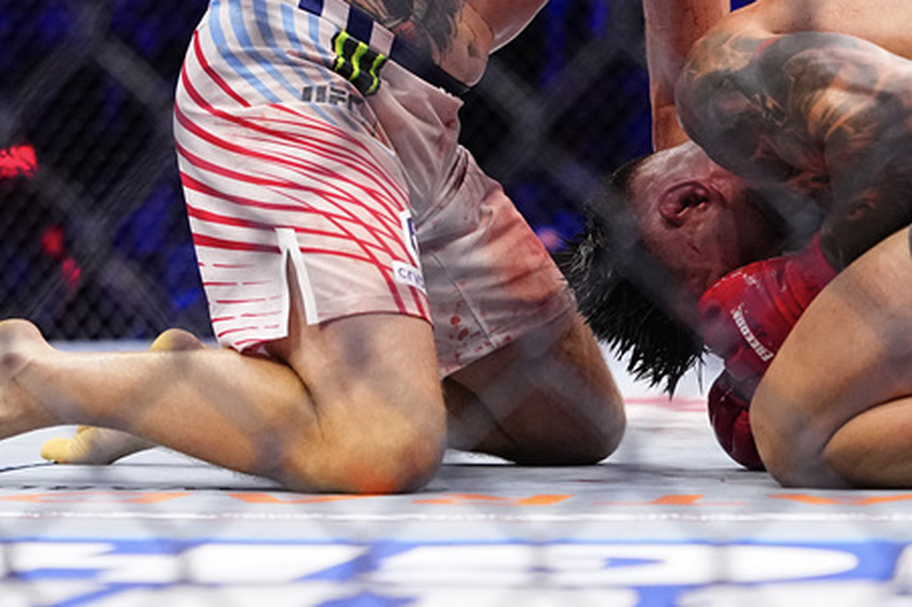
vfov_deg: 10.5
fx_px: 3267
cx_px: 793
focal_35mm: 129
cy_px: -79
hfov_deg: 15.7
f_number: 2.2
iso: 4000
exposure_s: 1/1600
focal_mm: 54
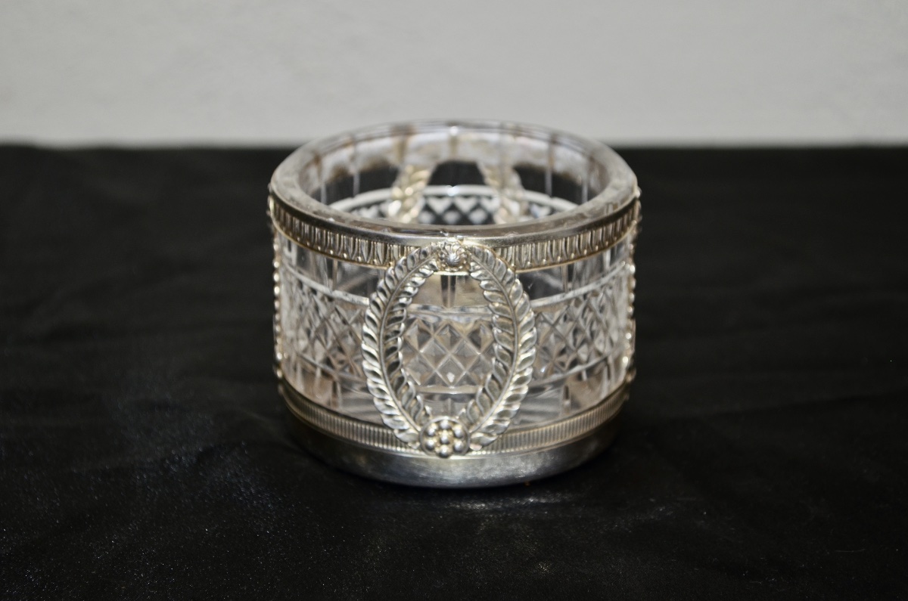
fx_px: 2077
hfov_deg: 24.7
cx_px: 454
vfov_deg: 16.5
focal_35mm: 82
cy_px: 300
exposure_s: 1/30
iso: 200
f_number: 5.6
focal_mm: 55
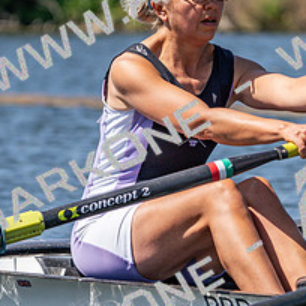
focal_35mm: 483
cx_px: 166
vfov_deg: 3.6
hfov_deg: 3.6
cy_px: 95
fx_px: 4831
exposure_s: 1/2000
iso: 250
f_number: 5.6
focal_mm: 200
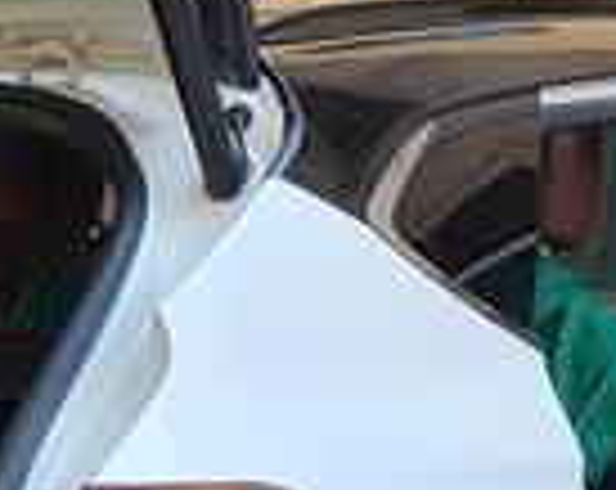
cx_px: -517
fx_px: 2201
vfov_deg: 12.3
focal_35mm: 121
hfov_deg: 14.0
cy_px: 636
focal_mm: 4.32
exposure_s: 1/172
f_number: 2.4
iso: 50
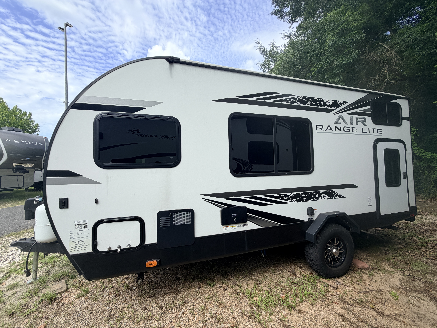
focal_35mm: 14
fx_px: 177
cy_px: 164
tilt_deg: -0.1
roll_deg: +2.9
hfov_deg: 102.1
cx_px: 218
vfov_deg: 85.7
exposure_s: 1/770
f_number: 2.2
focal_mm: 2.22
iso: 32
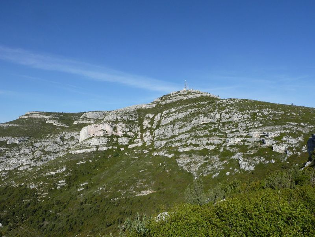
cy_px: 118
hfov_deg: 69.4
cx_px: 158
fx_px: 227
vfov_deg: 54.9
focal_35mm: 25
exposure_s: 1/500
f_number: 5.6
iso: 80
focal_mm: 4.1
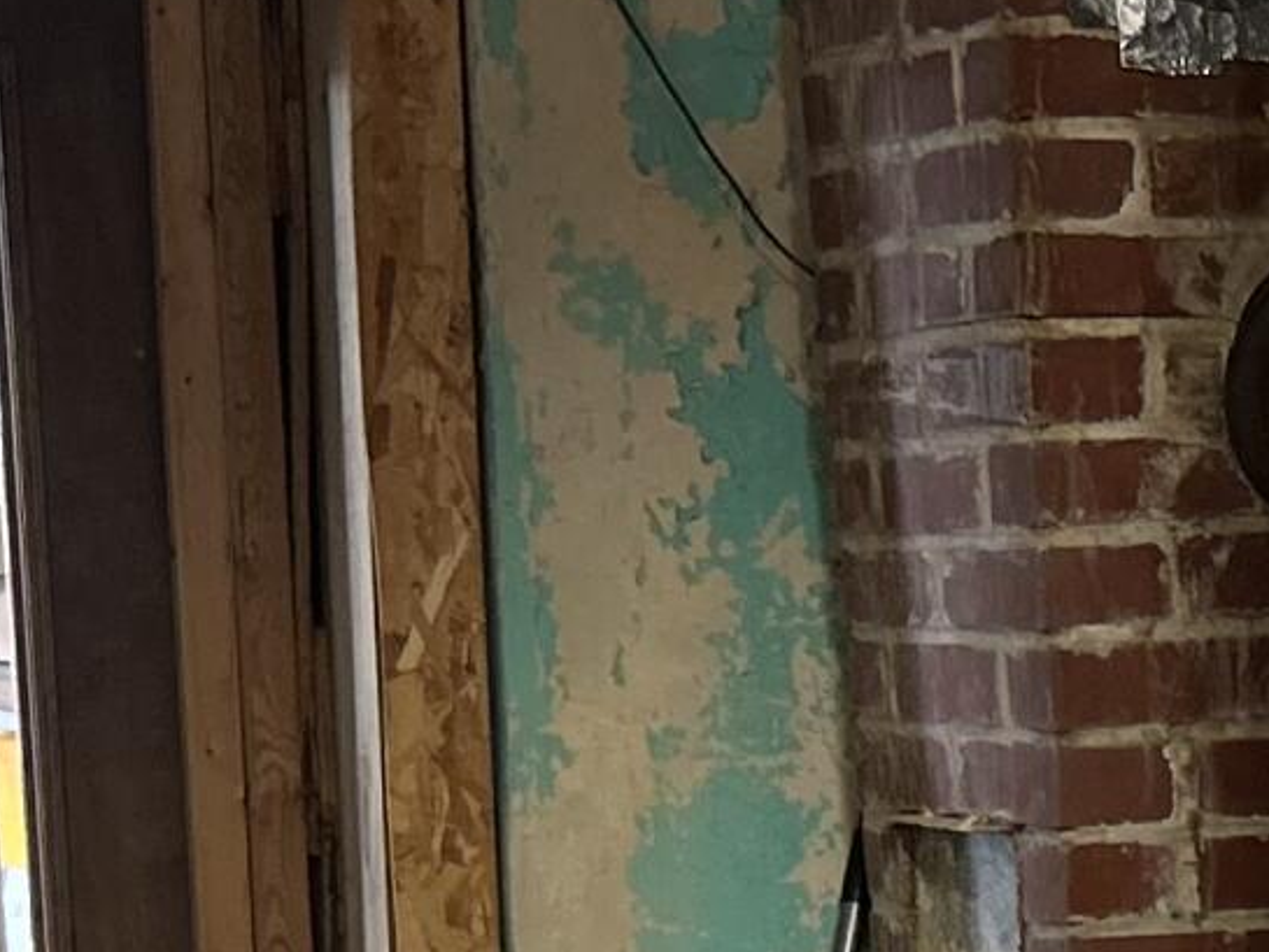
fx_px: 5243
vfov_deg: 10.1
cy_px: 1394
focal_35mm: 143
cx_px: 1837
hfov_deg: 13.1
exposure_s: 1/60
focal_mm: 5.7
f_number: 1.5
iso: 250
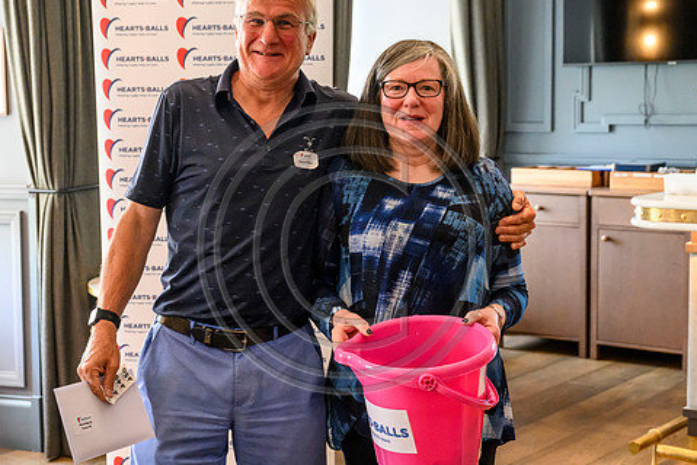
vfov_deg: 21.6
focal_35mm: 63
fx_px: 1220
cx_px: 323
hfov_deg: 31.9
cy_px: 217
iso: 5000
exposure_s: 1/400
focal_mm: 41
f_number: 4.5
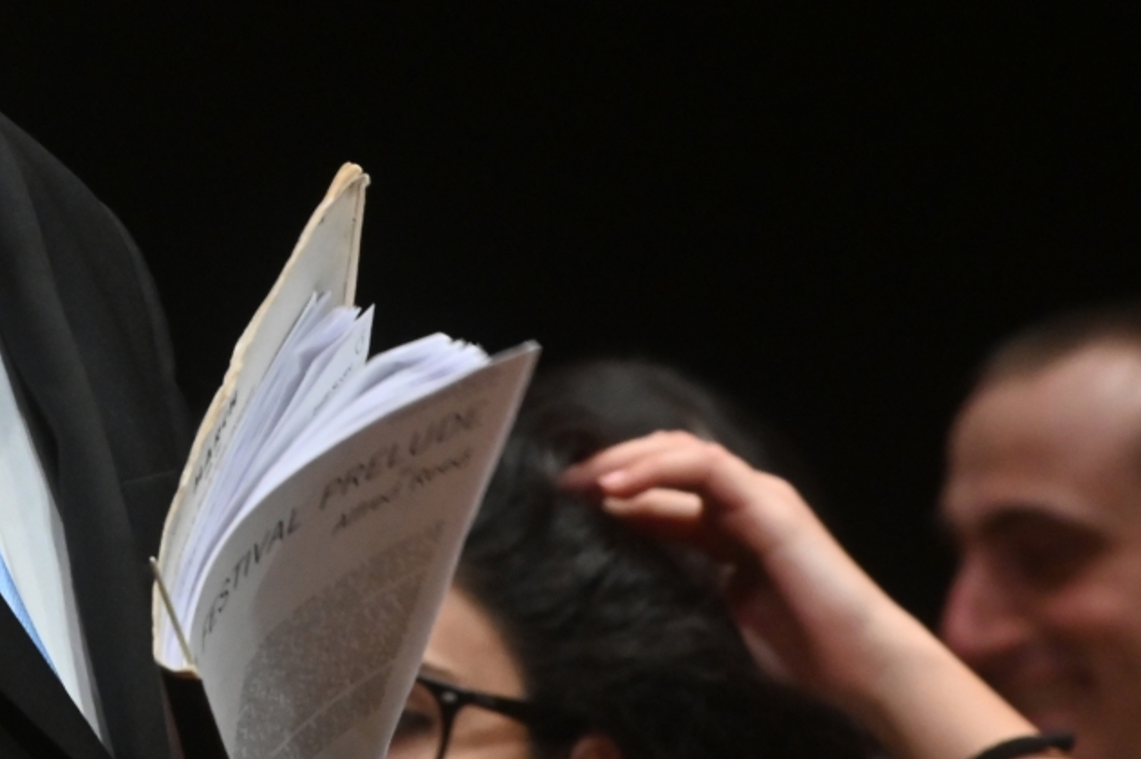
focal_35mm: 856
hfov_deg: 2.4
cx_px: -288
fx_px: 27115
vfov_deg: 1.6
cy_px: 34
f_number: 16
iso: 3200
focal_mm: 300
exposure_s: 1/160
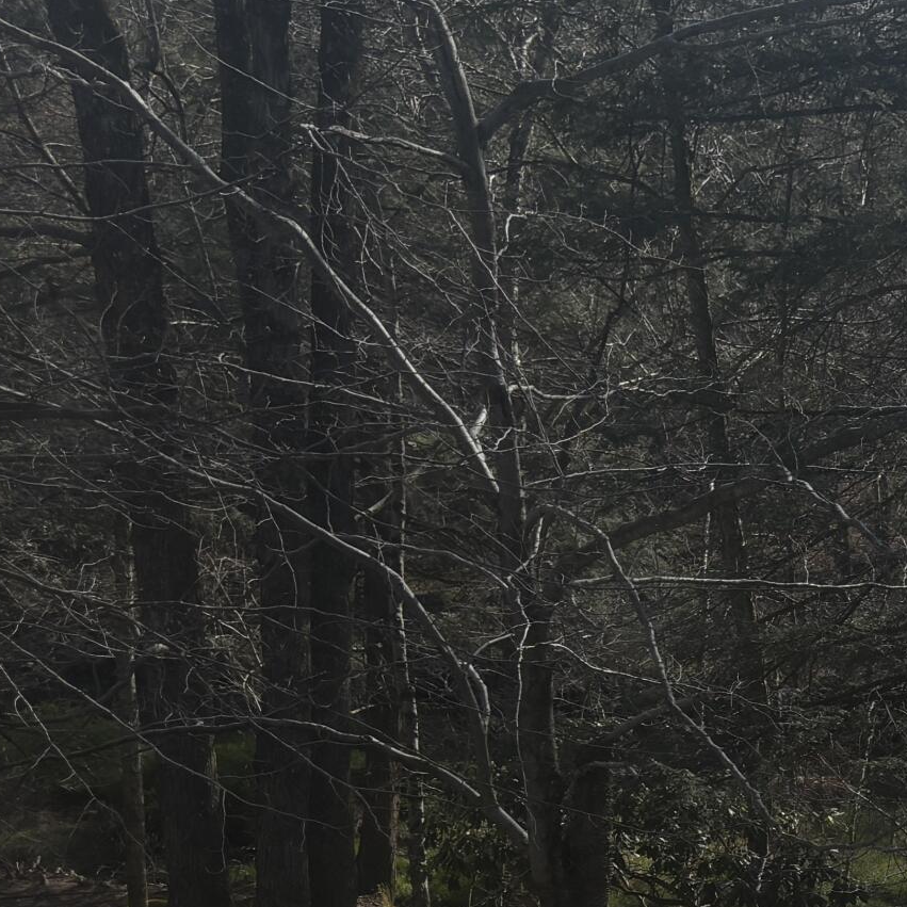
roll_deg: -1.2
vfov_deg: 20.1
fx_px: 2401
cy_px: 1090
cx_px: 1095
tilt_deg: -18.4
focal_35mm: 81
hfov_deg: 20.0
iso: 50
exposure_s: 1/1984
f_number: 1.6
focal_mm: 5.96
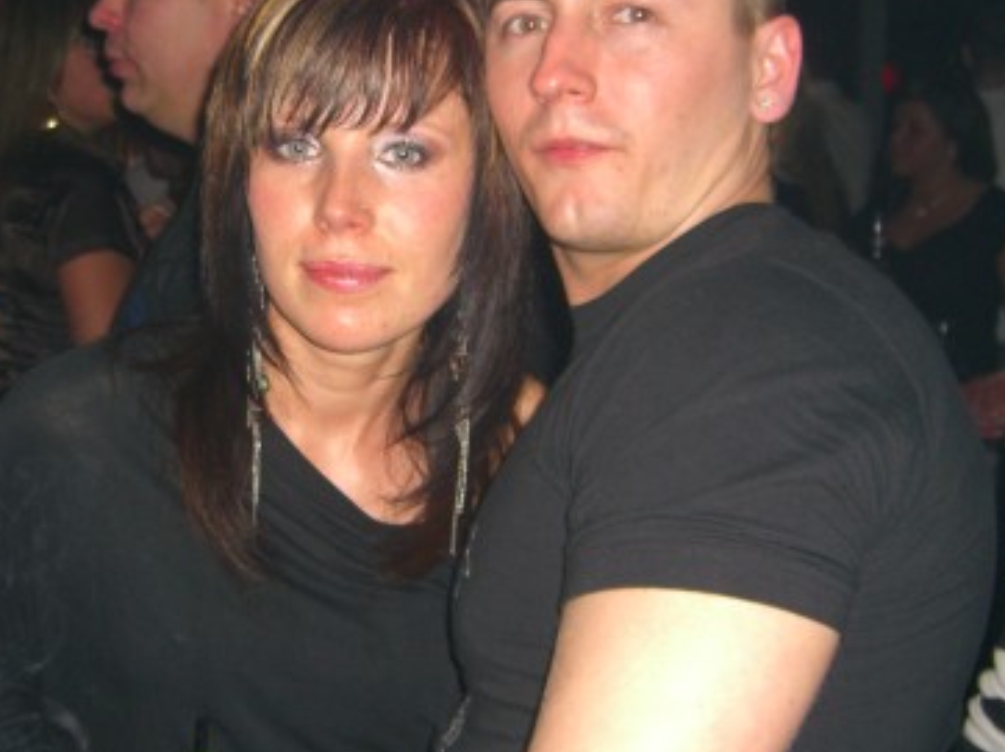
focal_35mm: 63
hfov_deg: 30.6
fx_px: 1828
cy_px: 330
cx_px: 391
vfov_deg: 23.2
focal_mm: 7.9
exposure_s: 1/60
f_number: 2.8
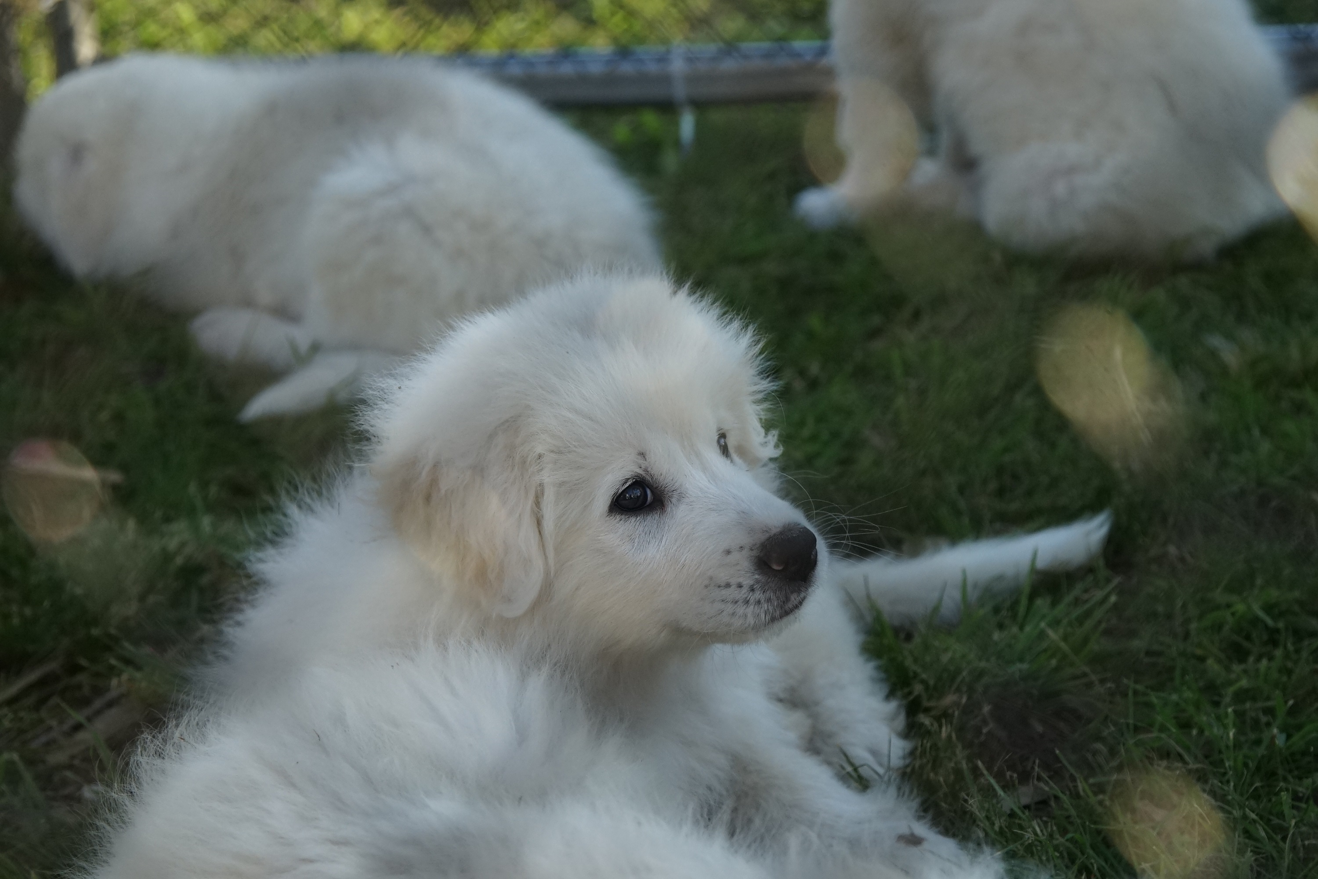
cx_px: 659
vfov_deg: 15.2
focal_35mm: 90
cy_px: 440
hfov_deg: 22.6
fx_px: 3295
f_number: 4
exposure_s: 1/1000
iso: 1000
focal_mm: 60
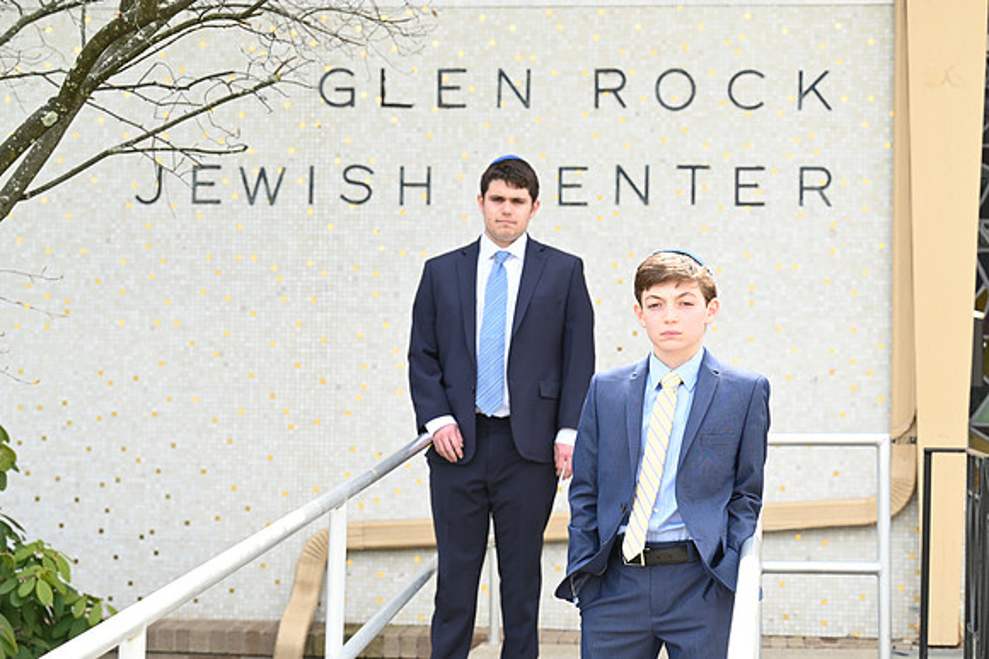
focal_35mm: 86
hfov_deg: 23.7
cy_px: 330
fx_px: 2361
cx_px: 494
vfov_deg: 15.9
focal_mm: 86
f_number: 6.3
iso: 250
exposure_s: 1/200
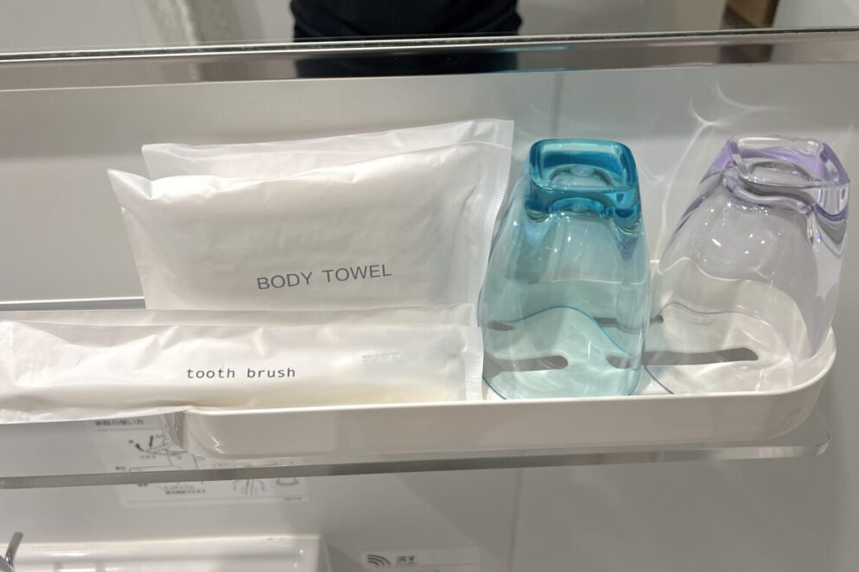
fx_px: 668
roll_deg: +2.2
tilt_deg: -36.8
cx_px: 423
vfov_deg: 46.4
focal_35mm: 28
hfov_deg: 65.5
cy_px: 274
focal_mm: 5.7
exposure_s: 1/100
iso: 125
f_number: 1.5
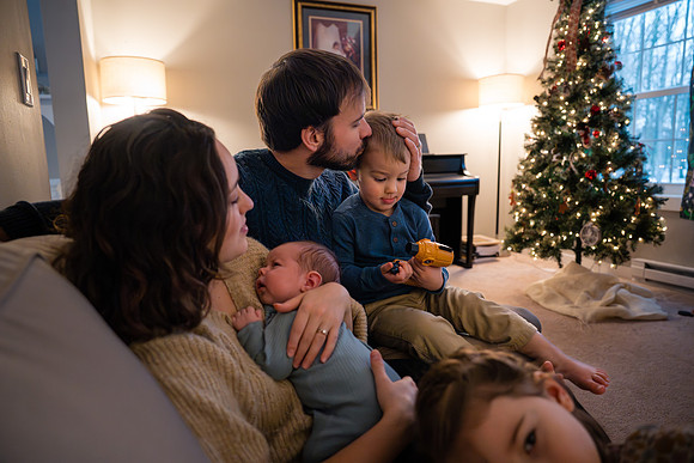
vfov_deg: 53.2
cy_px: 232
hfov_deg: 73.7
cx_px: 347
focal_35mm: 24
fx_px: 463
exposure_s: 1/250
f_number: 2.8
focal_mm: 24
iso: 3200
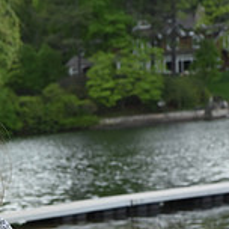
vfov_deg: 9.6
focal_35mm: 178
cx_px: -58
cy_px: 340
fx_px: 1332
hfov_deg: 9.7
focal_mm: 55
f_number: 11
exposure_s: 1/200
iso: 640
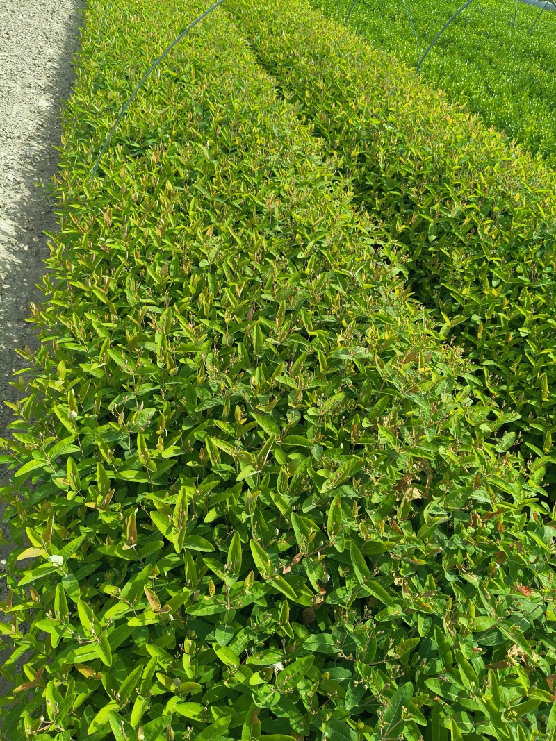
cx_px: 278
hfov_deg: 53.1
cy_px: 370
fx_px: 557
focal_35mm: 26
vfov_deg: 67.3
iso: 80
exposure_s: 1/1101
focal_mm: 4.84
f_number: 1.8
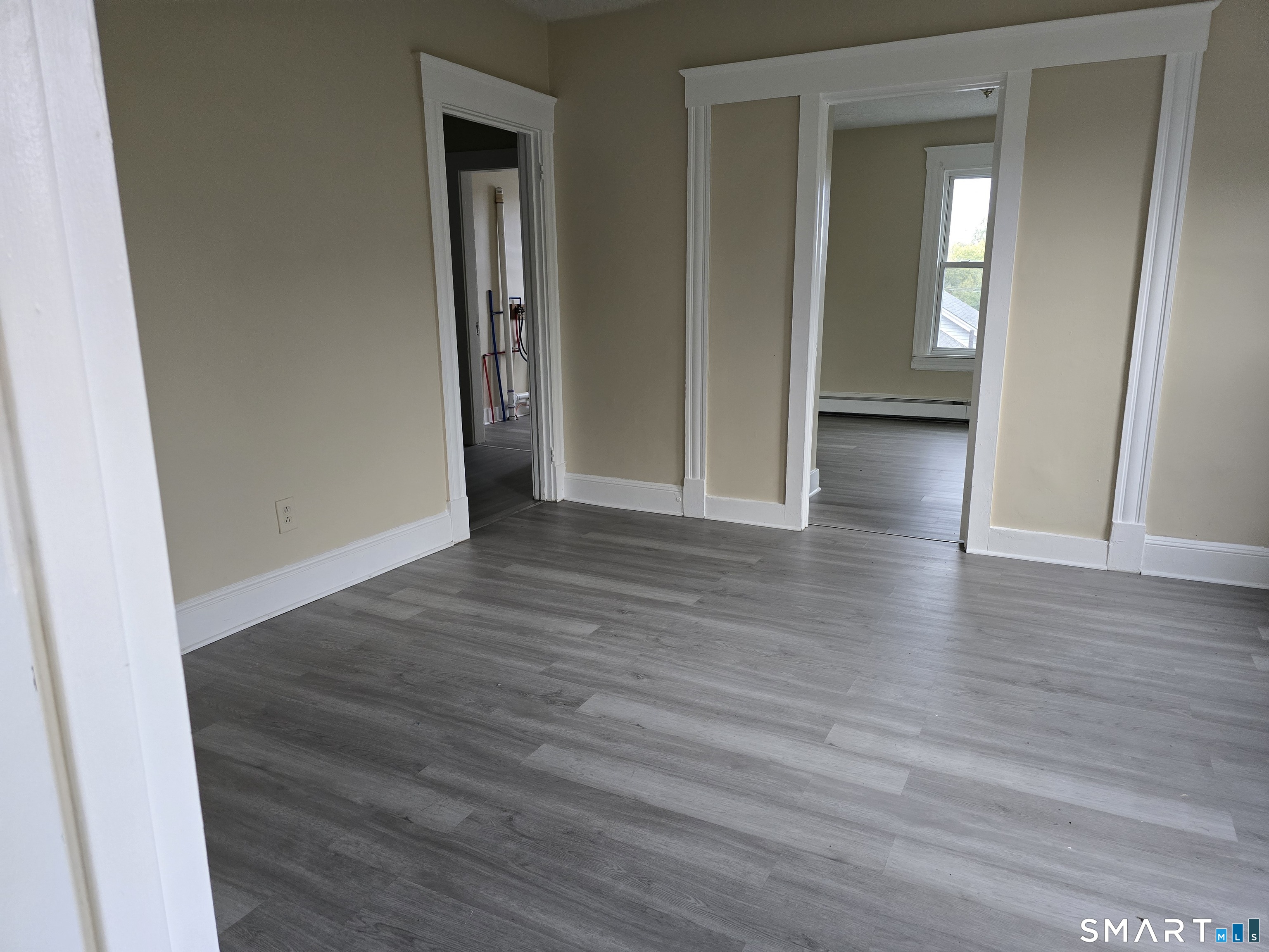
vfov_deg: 58.9
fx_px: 843
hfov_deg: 73.9
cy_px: 476
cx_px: 634
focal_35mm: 23
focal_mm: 6.3
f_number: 1.7
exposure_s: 1/120
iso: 640
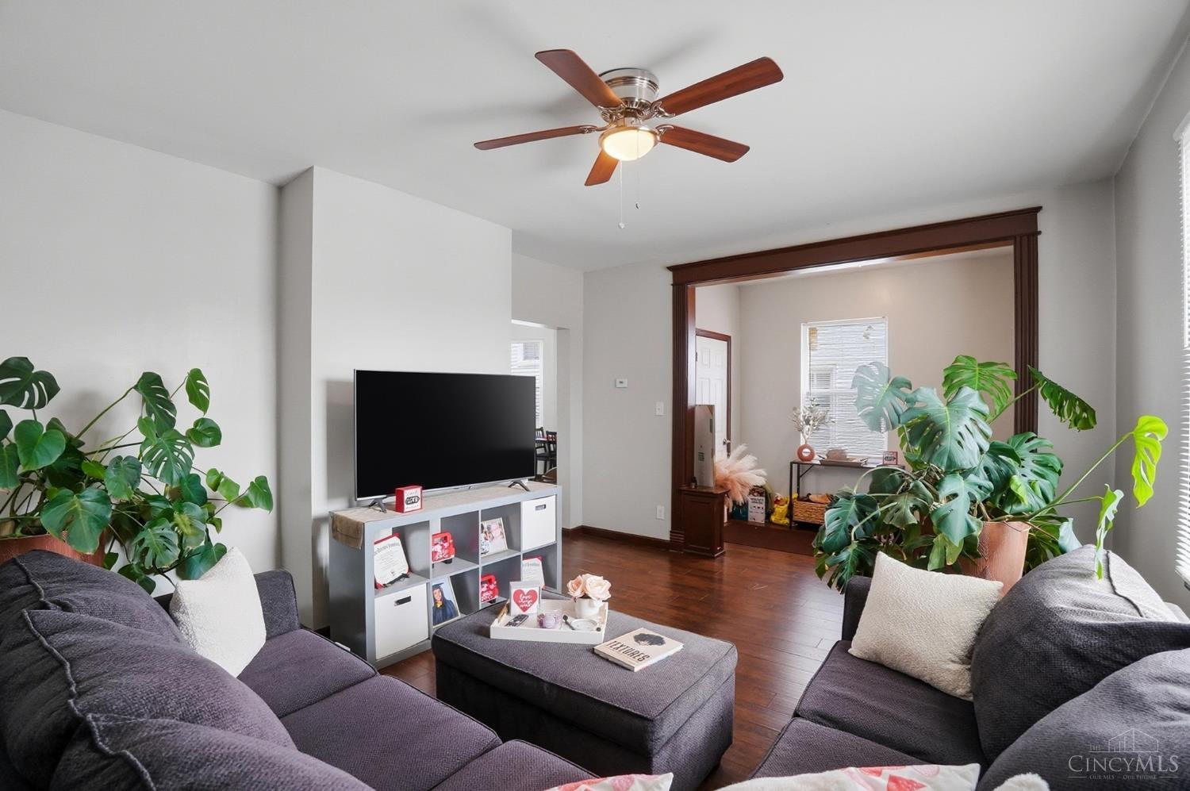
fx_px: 495
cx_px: 595
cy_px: 396
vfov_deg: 77.2
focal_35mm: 15
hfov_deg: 100.4
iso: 100
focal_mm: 10
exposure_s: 1/200
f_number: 4
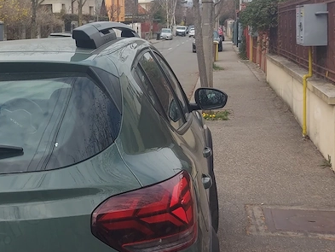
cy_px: 63
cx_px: 55
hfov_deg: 30.7
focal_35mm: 61
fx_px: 591
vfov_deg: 23.8
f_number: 1.8
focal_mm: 5.23
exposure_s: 1/640
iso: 32
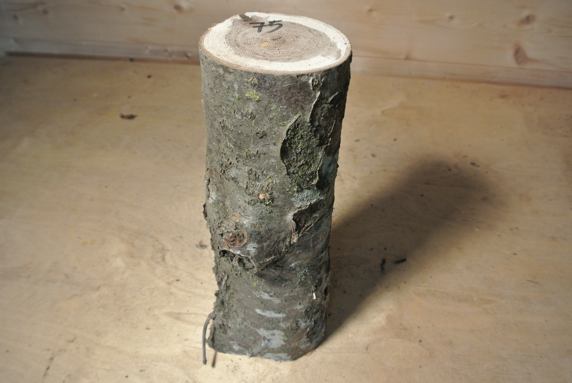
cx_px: 286
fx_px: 477
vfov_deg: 43.7
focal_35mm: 30
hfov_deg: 61.9
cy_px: 192
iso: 500
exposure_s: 1/60
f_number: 3.5
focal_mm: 11.4
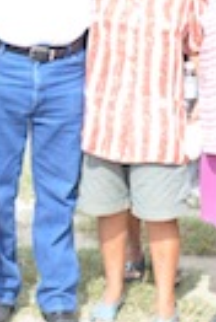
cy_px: 70
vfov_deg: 17.8
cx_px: 32
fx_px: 1021
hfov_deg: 12.0
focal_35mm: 114
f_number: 5
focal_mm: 20
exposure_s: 1/125
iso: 100
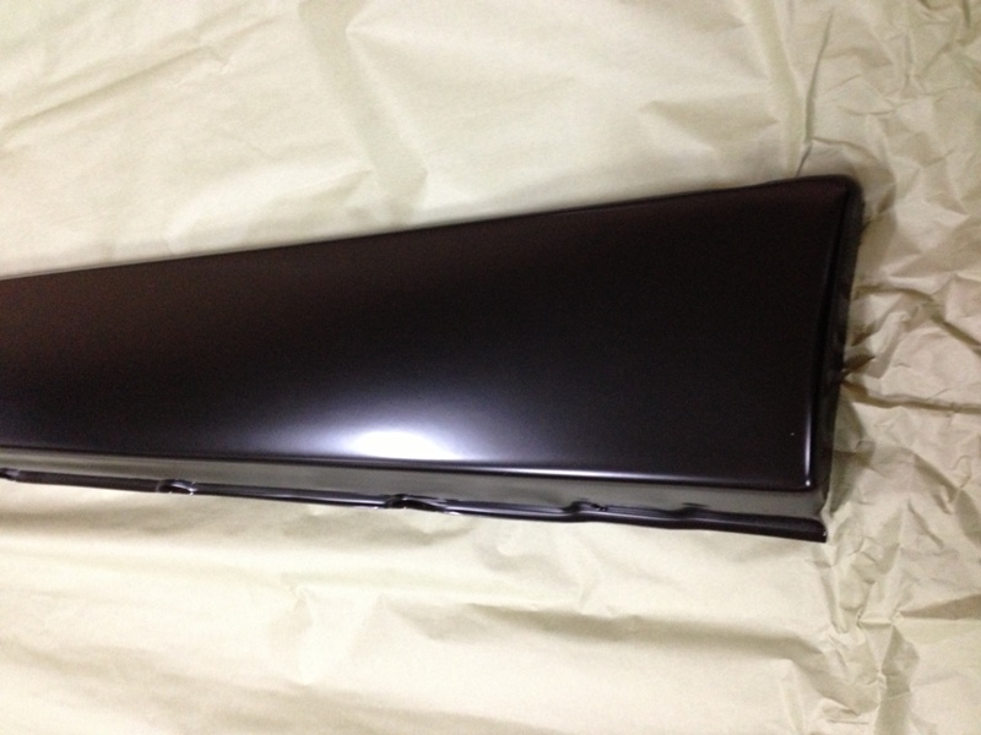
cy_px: 368
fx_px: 935
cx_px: 490
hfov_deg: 55.4
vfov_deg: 42.9
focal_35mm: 33
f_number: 2.4
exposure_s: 1/17
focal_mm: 4.13
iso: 400
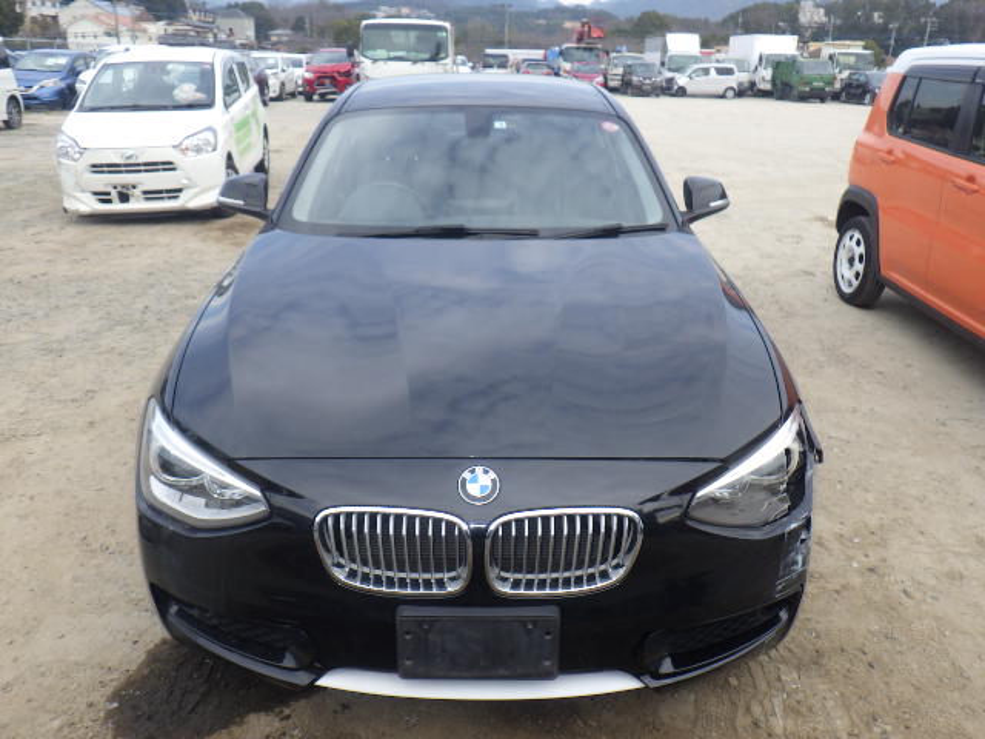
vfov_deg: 49.7
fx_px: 797
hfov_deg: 63.4
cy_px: 370
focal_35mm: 28
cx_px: 492
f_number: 4.2
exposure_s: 1/250
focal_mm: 5
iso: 125
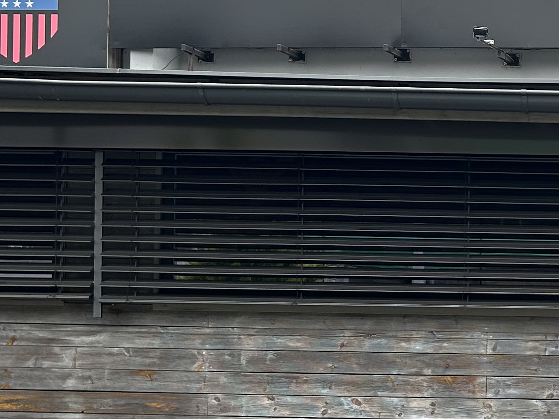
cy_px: 321
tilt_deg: -0.8
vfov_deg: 17.5
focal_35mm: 84
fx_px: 1356
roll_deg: +0.8
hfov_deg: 21.6
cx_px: 673
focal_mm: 5.7
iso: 50
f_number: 1.5
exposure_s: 1/263
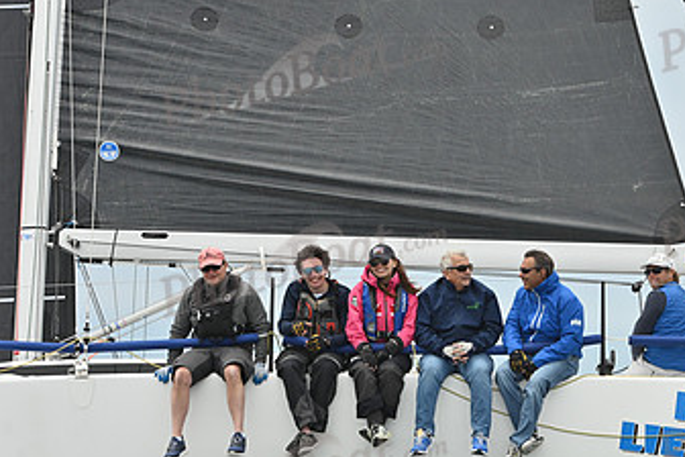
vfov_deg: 11.3
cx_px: 555
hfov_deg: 16.8
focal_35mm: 121
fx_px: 2302
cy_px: 342
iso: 320
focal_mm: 70
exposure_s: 1/1250
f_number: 7.1
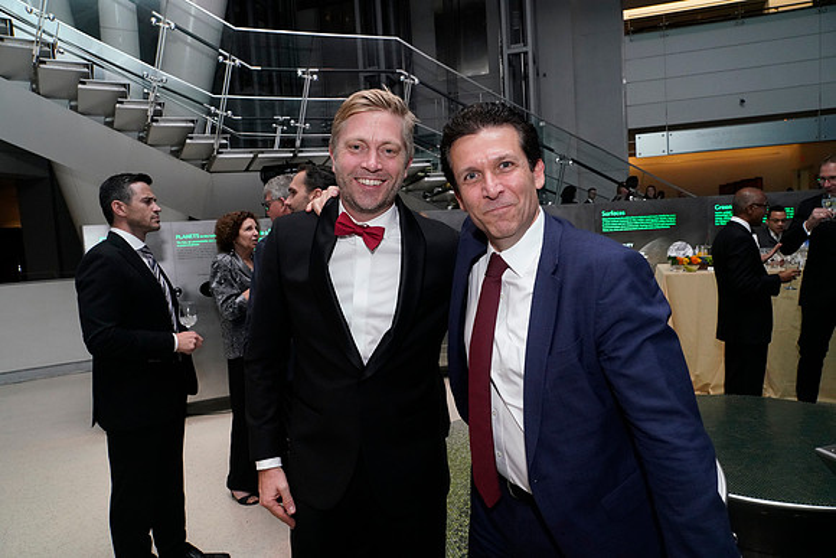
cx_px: 418
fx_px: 557
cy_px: 279
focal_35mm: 24
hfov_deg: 73.7
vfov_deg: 53.2
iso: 5000
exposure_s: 1/125
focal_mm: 24
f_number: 8
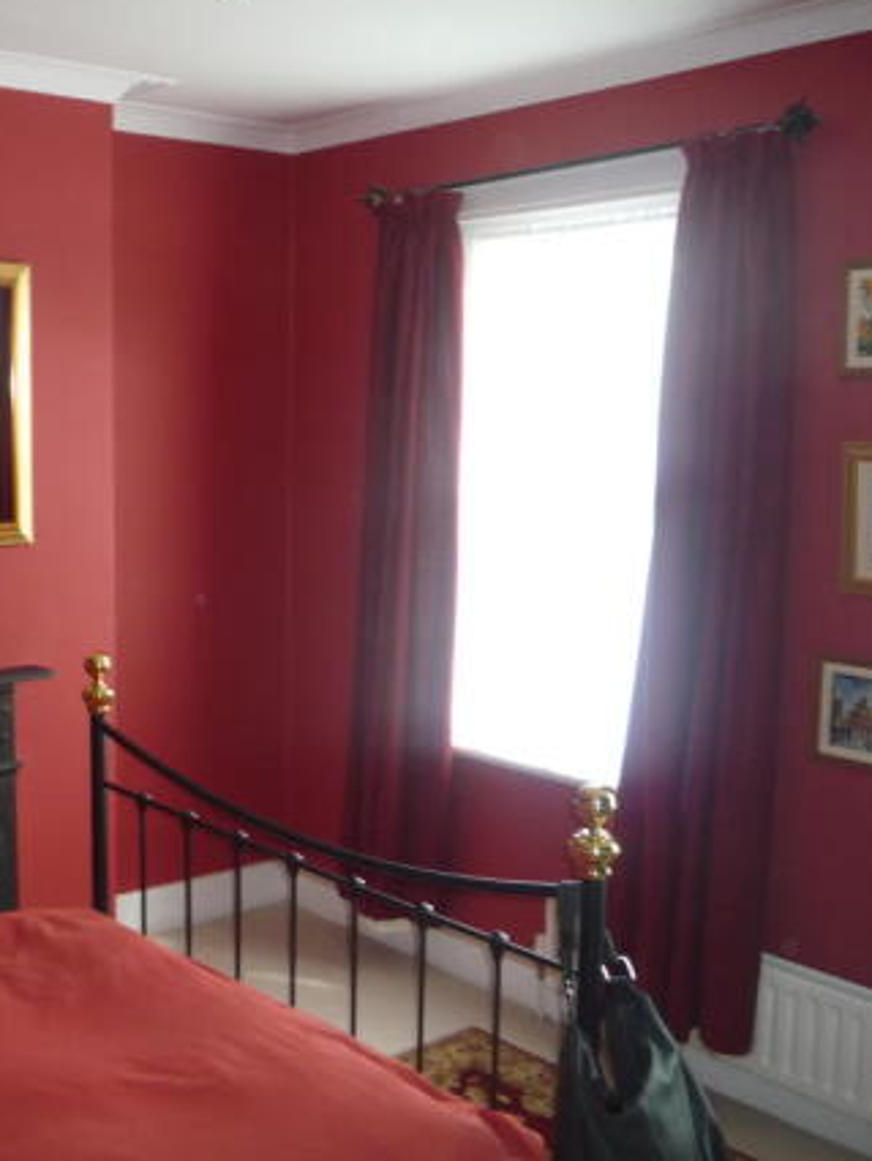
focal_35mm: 41
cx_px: 266
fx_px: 1376
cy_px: 579
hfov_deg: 34.7
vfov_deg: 45.8
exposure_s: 1/30
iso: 160
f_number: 3.3
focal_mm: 5.2
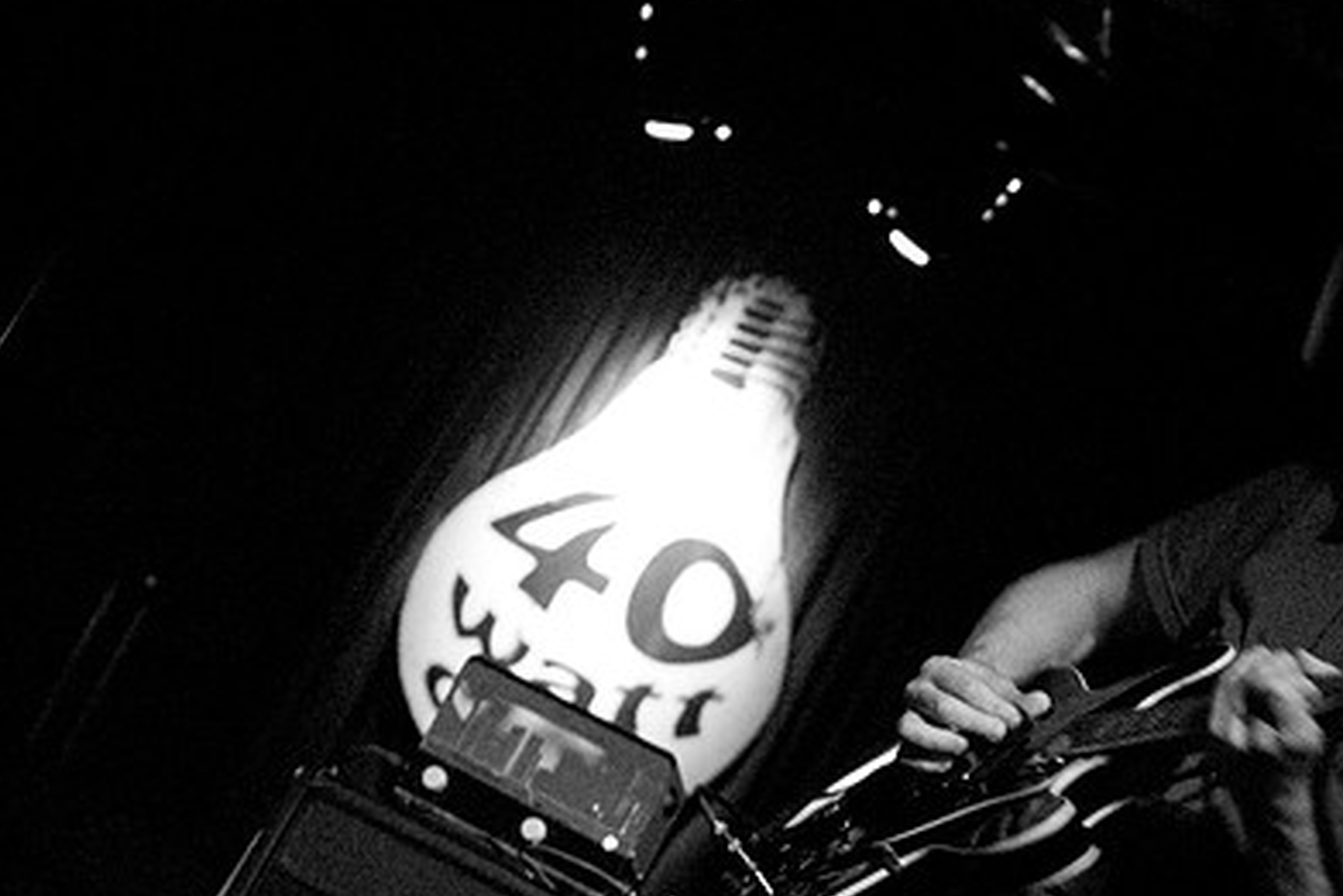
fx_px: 3321
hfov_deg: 22.7
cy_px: 584
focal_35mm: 89
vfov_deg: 15.3
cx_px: 938
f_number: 2.8
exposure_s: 1/50
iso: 1600
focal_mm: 40
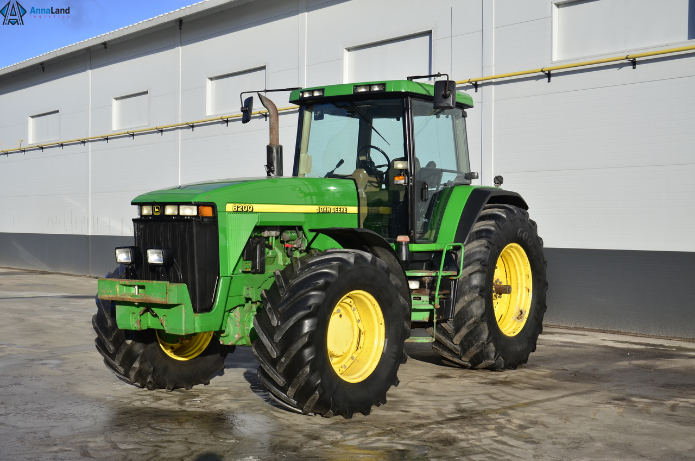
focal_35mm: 45
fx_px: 867
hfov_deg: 43.7
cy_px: 230
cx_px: 348
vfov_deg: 29.7
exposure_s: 1/640
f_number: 6.3
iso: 125
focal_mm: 30
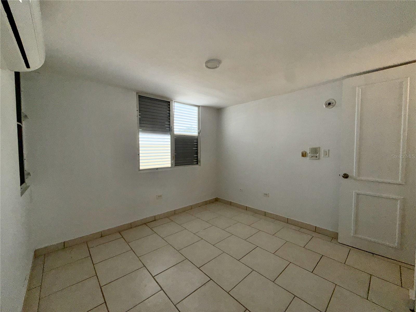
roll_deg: +0.5
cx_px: 208
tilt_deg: -2.7
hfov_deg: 102.1
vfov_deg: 85.7
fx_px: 168
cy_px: 156
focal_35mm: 14
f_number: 2.2
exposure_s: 1/122
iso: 16
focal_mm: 2.22
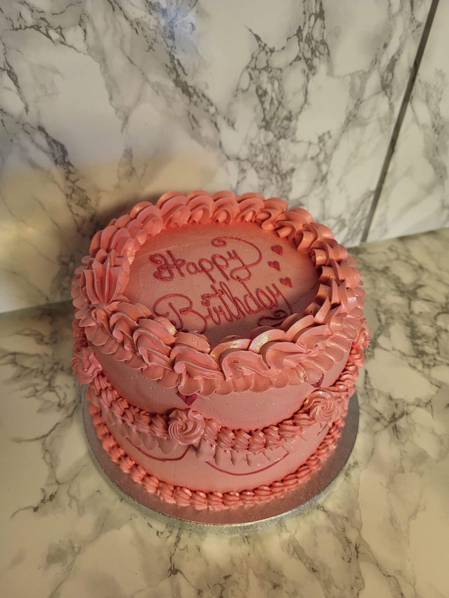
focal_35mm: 26
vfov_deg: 67.3
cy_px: 299
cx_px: 224
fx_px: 450
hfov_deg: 53.1
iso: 80
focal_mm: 5.4
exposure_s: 1/42.1
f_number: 1.8
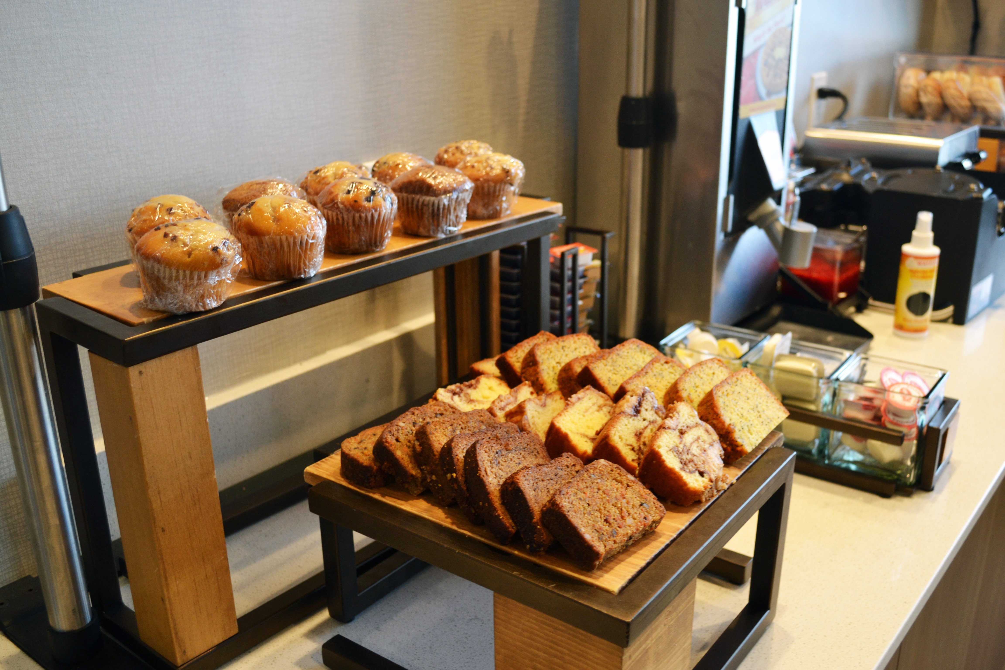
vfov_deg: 40.0
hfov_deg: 57.2
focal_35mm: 33
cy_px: 335
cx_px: 502
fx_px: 921
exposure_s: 1/50
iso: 400
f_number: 4
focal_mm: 22
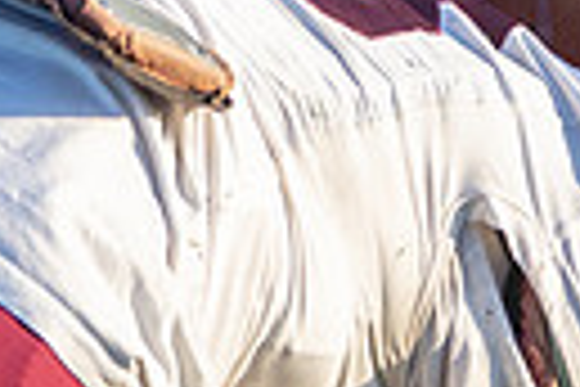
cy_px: -495
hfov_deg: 2.0
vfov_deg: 1.3
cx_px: 856
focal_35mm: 1043
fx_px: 16803
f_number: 5
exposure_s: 1/1250
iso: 640
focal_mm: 158
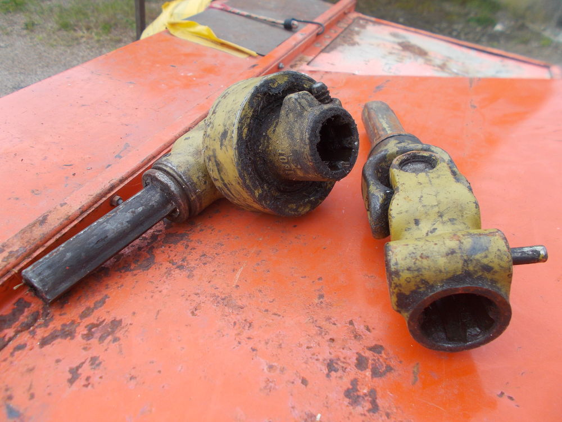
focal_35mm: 26
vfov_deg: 53.1
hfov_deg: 67.3
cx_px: 281
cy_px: 211
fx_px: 422
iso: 80
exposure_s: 1/200
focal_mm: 4.6
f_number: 3.2
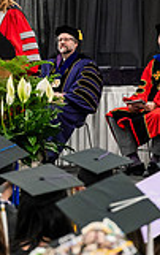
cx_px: -40
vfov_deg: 7.9
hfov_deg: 5.0
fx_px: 1837
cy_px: 18
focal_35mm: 264
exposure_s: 1/200
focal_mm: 72
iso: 4000
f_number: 4
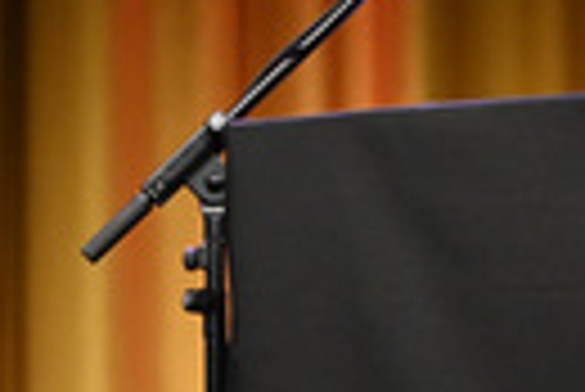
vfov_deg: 5.7
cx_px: 128
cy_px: 36
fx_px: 3937
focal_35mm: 242
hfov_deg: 8.5
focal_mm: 70
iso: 1000
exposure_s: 1/500
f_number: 2.8
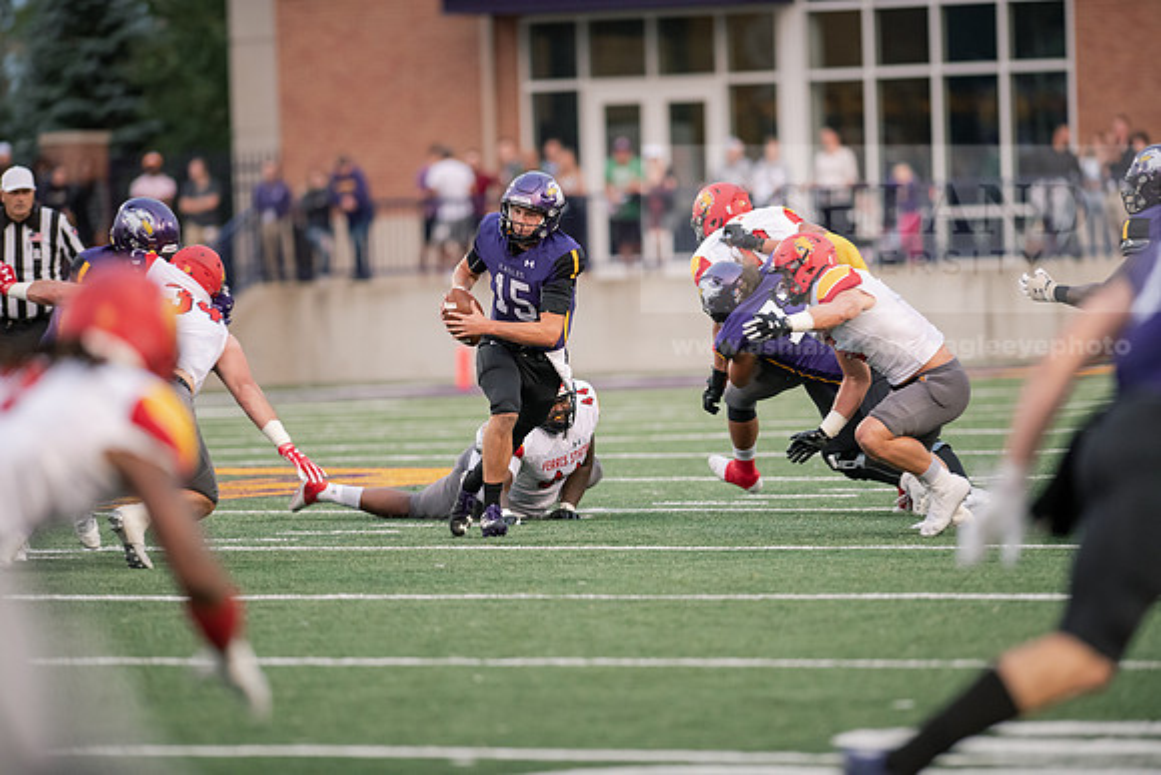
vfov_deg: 4.6
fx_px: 9677
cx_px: 580
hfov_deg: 6.9
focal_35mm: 300
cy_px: 388
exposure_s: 1/800
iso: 2500
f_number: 2.8
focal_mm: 300
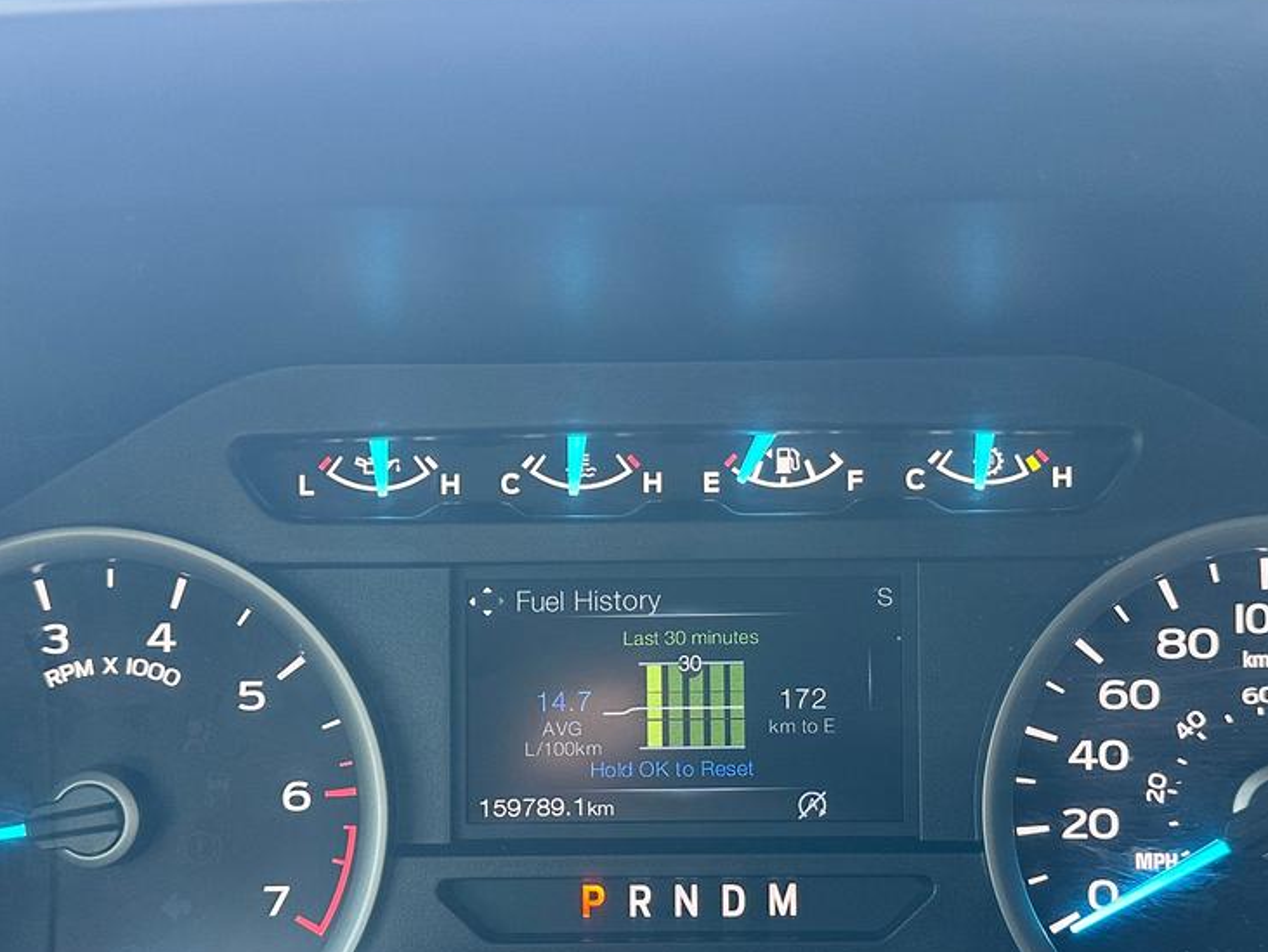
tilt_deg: -23.5
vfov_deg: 34.0
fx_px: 1539
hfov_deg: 44.7
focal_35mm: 42
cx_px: 690
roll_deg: +0.6
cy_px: 642
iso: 160
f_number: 1.78
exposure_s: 1/121
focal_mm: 6.86
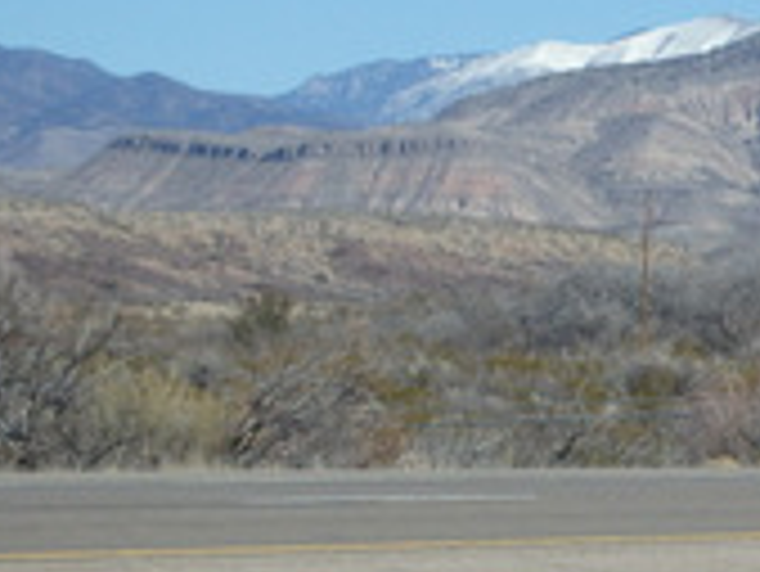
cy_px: 263
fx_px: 6679
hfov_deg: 6.5
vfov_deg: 4.9
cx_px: 1025
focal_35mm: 304
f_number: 14
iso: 160
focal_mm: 18.5
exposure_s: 1/125
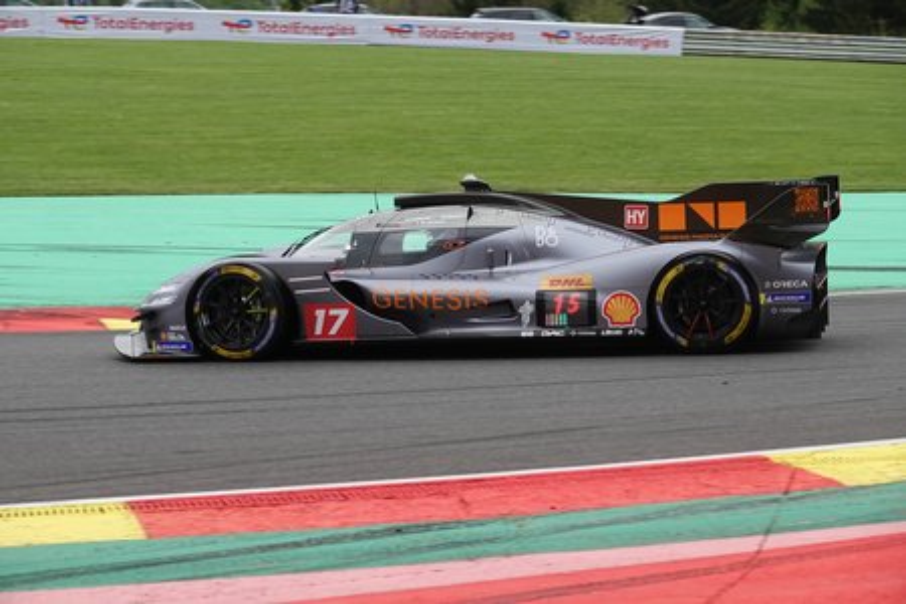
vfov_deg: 11.9
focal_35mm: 115
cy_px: 302
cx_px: 453
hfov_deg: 17.8
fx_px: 2894
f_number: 4
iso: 200
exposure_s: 1/800
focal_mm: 42.08
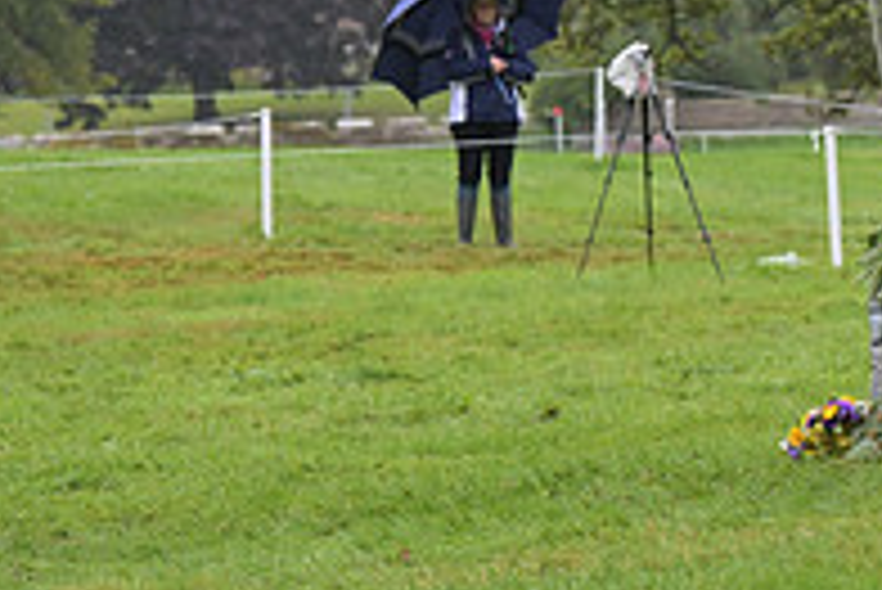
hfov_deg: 8.4
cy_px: -110
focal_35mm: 240
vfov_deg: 5.7
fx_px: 5884
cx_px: 1282
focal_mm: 81
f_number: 4
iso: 1600
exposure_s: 1/1250
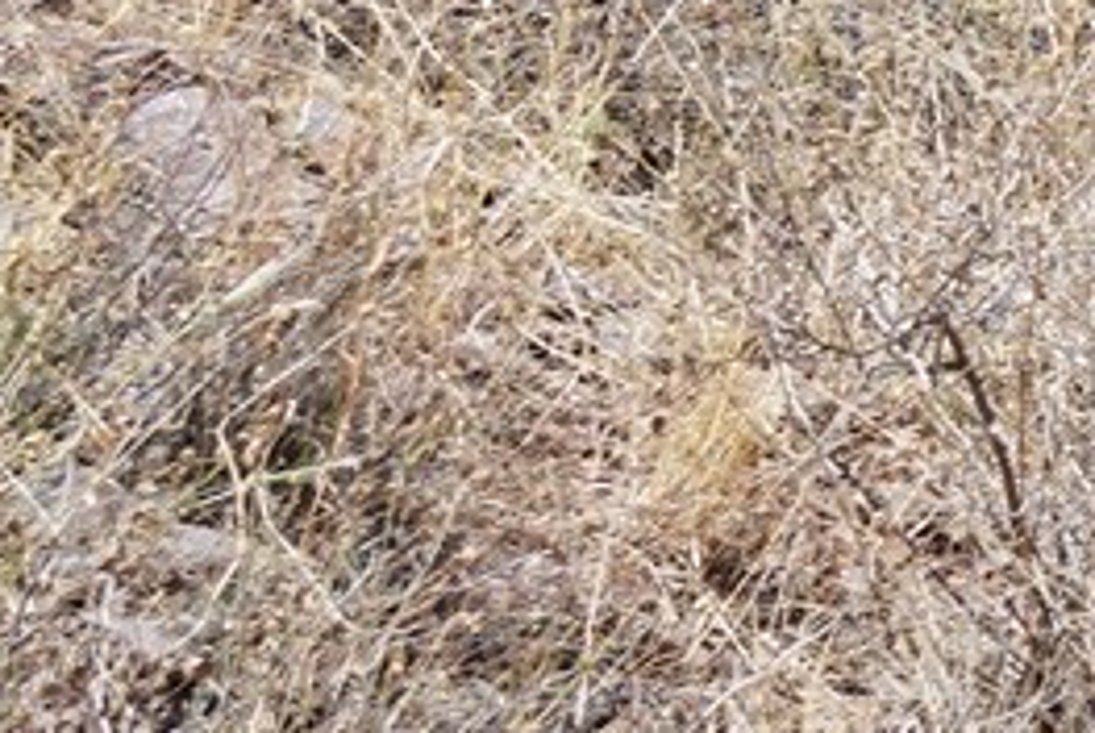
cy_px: -1520
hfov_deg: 5.7
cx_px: 4130
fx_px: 9714
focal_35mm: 319
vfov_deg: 4.2
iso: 100
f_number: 11
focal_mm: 42
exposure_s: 1/100
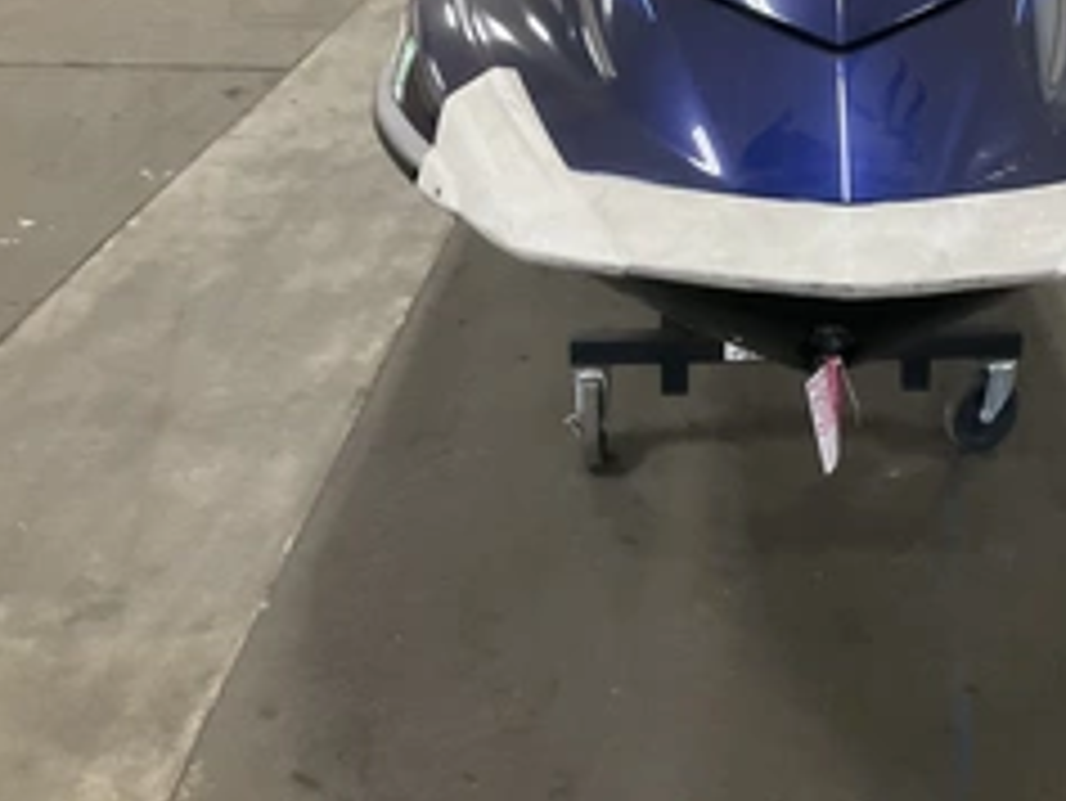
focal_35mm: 49
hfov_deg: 38.0
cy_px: 148
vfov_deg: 29.0
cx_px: 783
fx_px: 1510
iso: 250
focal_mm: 3
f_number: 1.8
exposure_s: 1/60
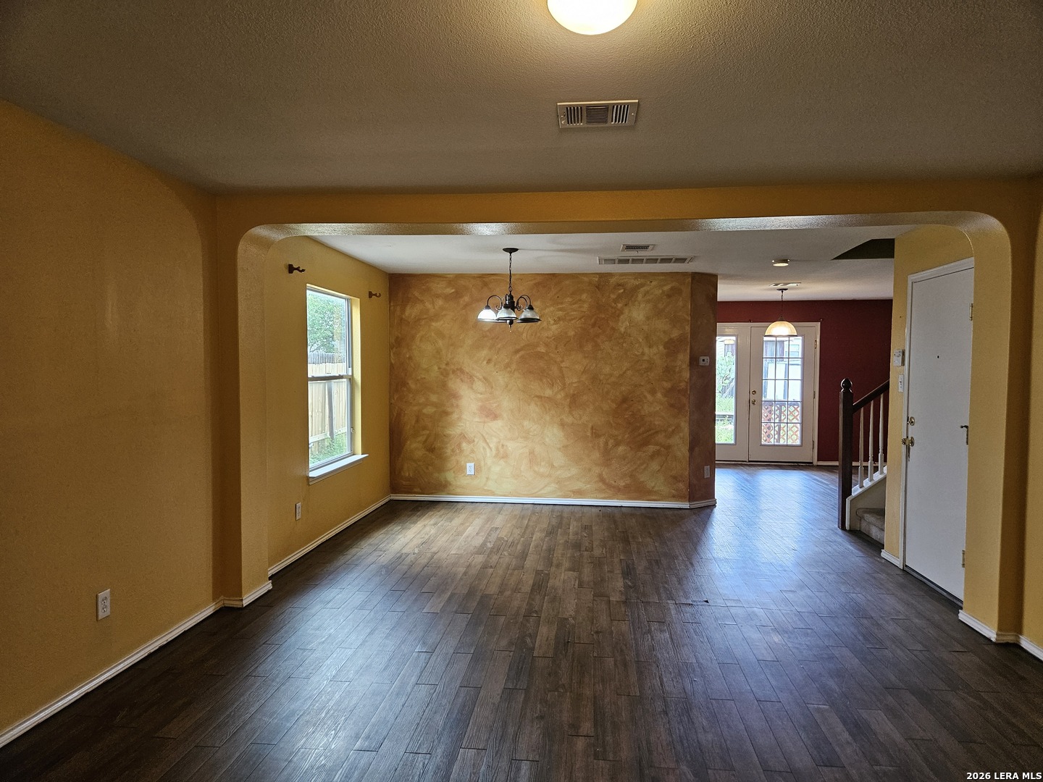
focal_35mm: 23
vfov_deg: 58.9
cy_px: 391
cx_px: 522
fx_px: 693
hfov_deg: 73.9
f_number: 1.8
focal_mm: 5.4
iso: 250
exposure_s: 1/120
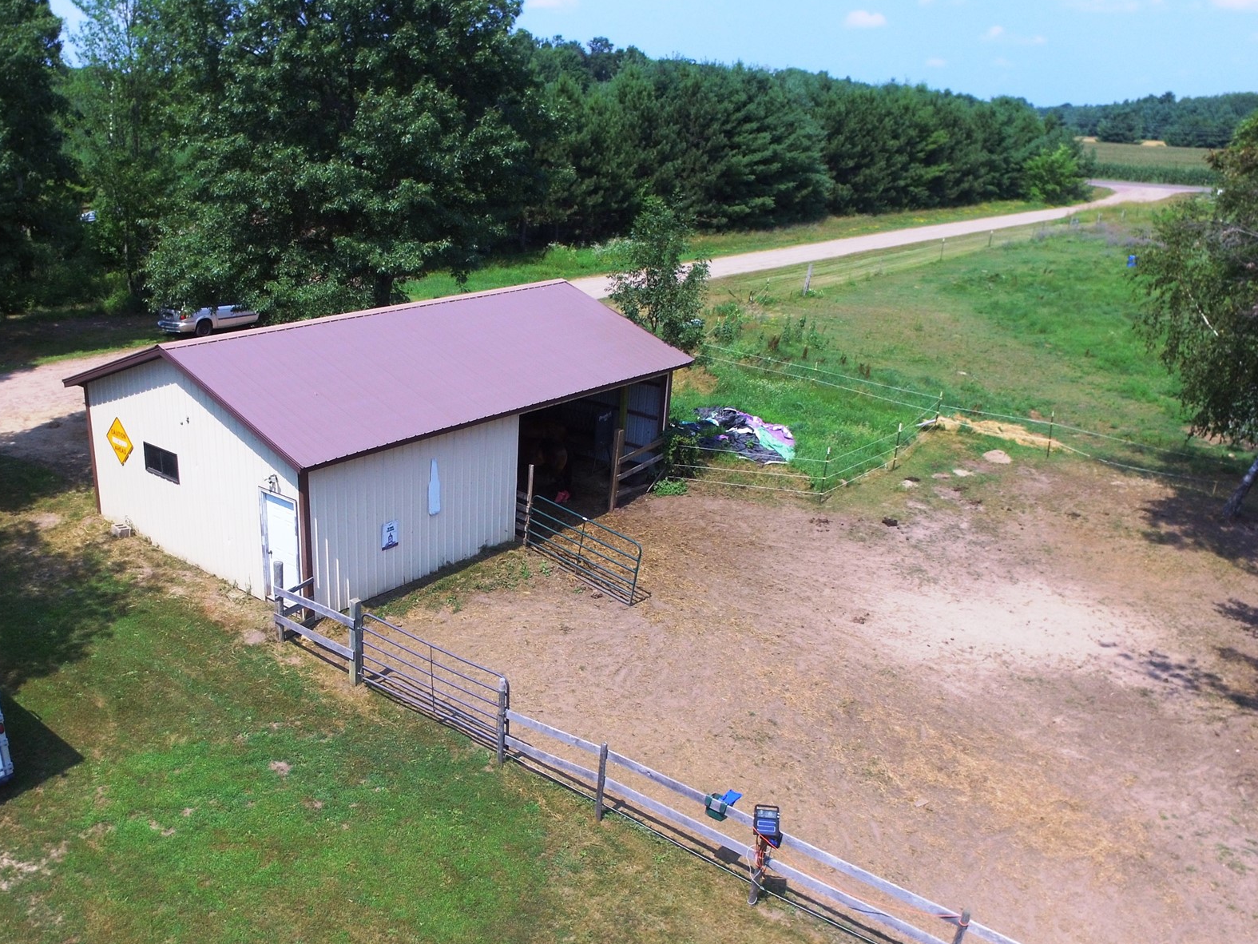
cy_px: 533
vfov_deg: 52.9
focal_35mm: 26
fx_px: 945
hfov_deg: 66.2
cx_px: 466
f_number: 2.8
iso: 100
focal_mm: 3.61
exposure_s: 1/1000
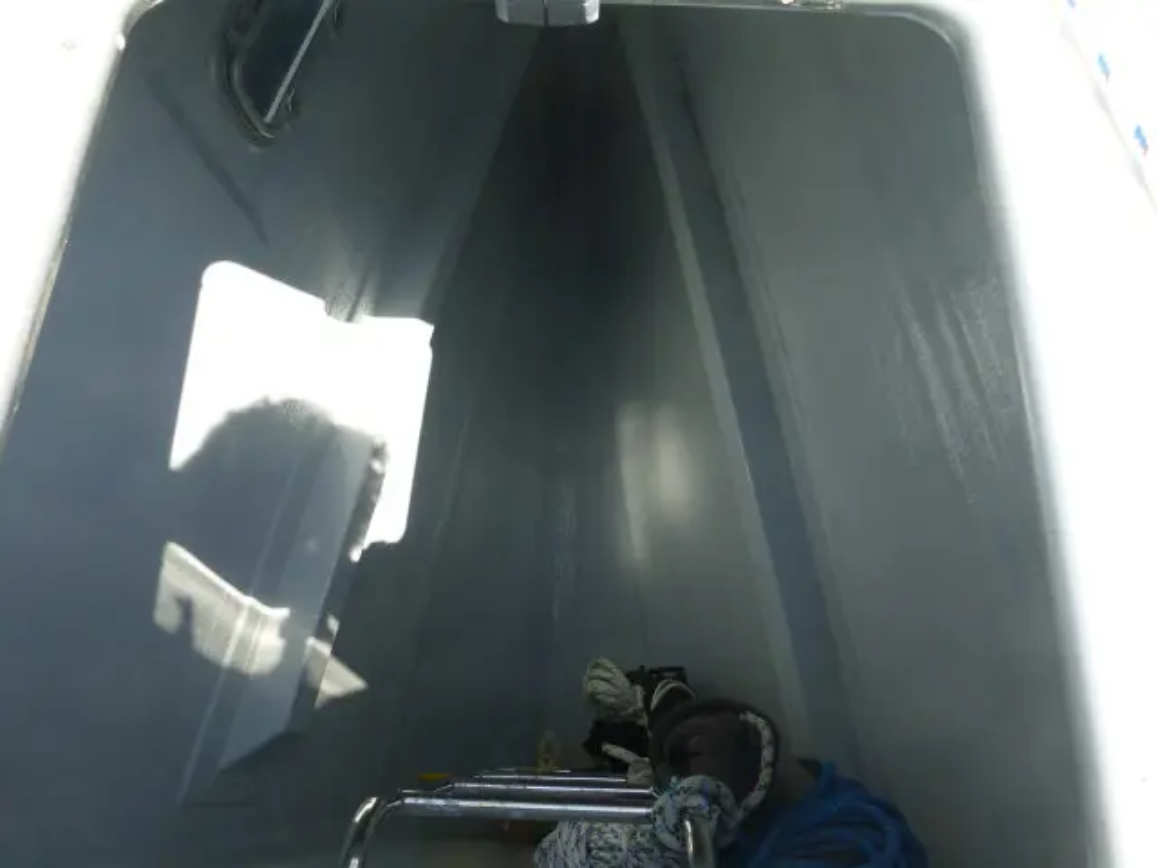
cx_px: 578
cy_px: 434
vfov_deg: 56.8
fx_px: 802
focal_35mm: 24
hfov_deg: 71.6
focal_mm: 4.3
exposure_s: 1/250
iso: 100
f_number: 4
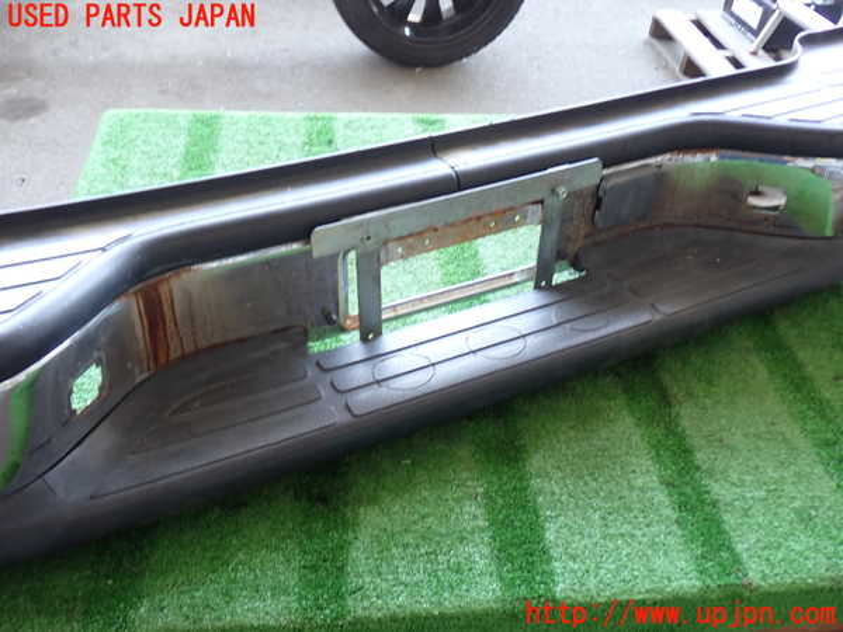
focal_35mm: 32
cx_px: 422
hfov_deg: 56.8
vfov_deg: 44.2
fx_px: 779
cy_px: 316
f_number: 2.4
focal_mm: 5.79
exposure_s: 1/40
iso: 200
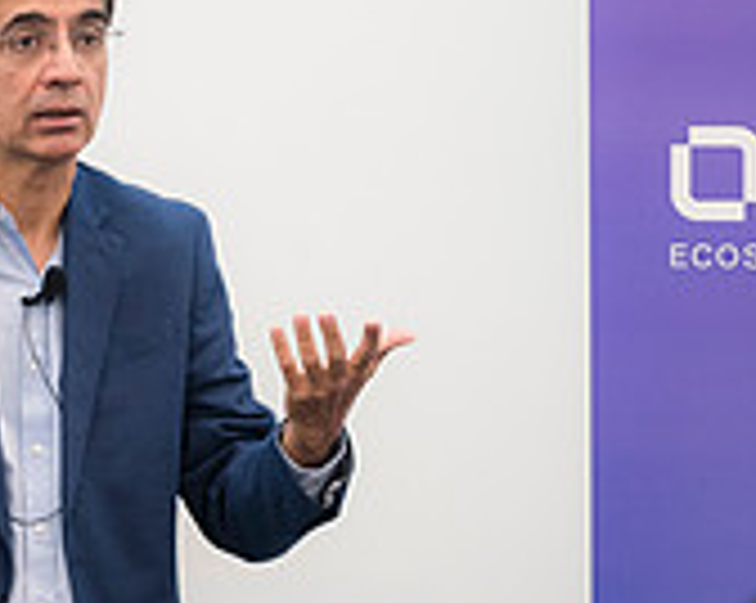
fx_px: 14527
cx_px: 68
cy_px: 232
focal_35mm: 650
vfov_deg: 2.4
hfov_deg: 3.0
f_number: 2.8
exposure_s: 1/125
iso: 1000
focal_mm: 200
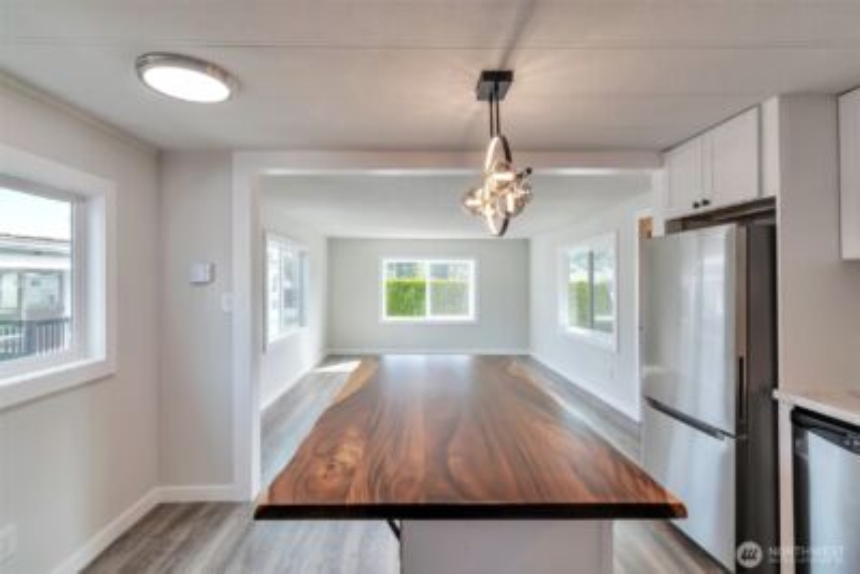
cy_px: 287
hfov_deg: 95.0
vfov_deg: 72.1
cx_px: 430
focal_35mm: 16
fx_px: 394
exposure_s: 1/25
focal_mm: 11
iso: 250
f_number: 9
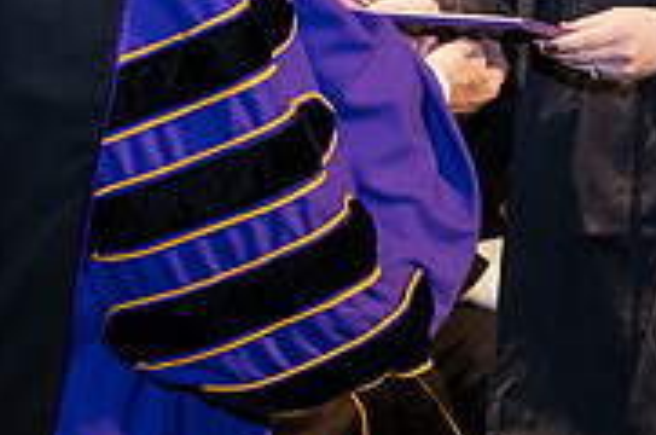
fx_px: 3856
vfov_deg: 6.4
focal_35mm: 212
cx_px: 330
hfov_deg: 9.7
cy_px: -143
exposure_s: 1/200
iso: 1600
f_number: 6.3
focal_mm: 66
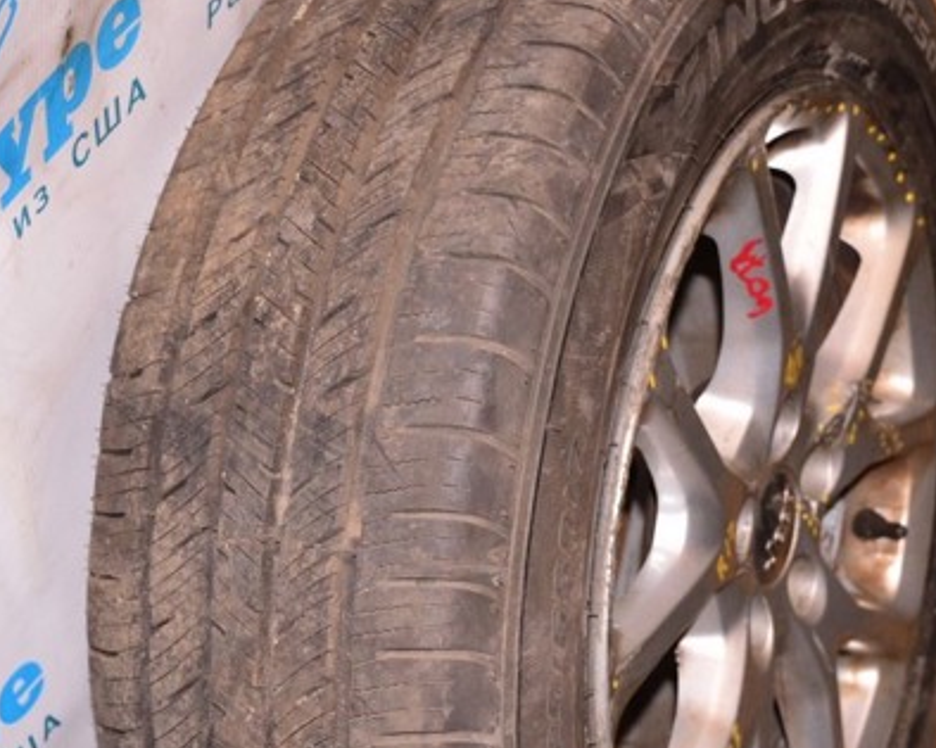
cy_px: 341
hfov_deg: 26.8
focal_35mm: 71
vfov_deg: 21.6
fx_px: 1960
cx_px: 337
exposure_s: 1/160
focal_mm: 31
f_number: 8
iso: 1600
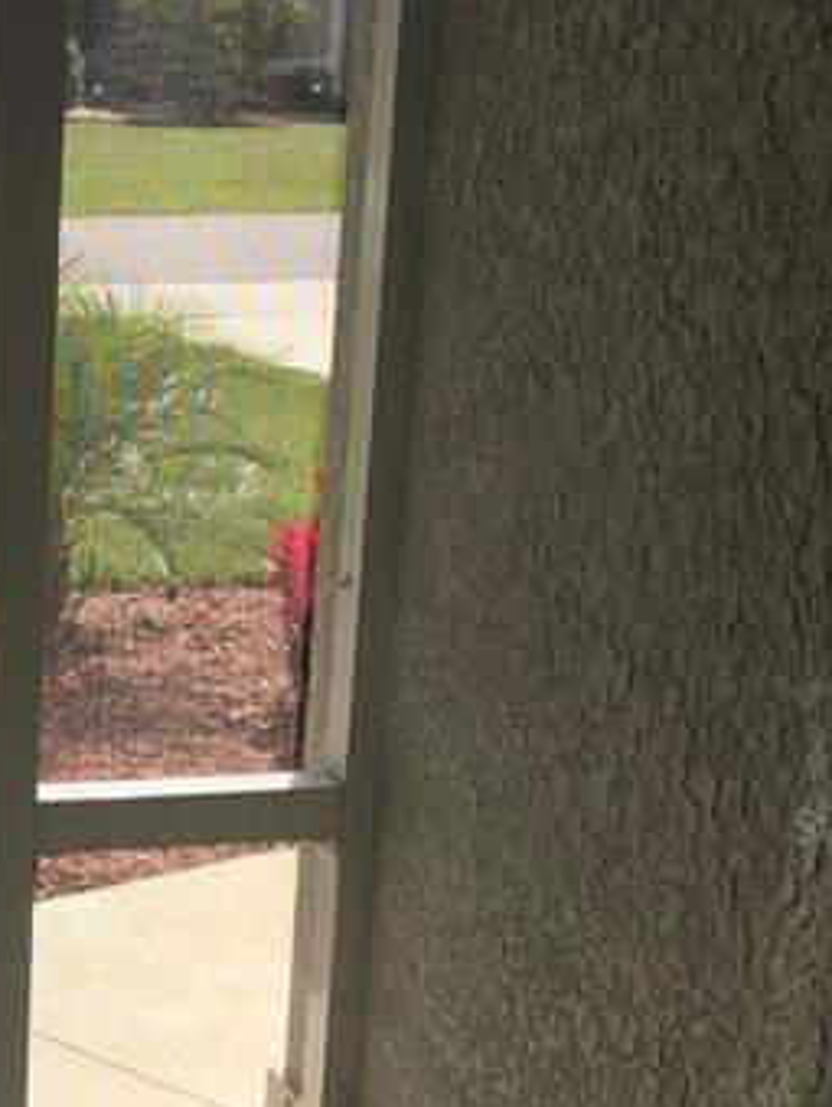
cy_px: 823
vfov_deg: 22.0
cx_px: -307
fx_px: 2815
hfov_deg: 15.8
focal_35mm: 88
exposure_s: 1/1473
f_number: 1.8
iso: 20
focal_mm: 4
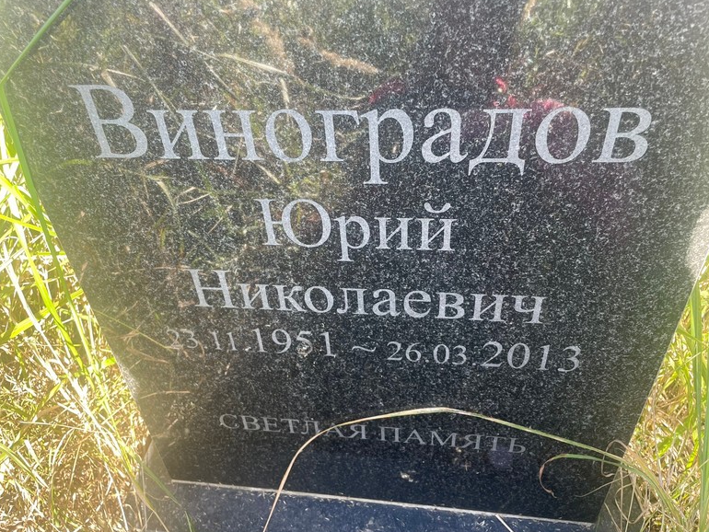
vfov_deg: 51.4
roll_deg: +2.7
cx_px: 346
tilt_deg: -40.8
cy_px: 272
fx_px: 553
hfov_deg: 65.3
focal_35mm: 27
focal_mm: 4.2
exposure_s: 1/121
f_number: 1.6
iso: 50
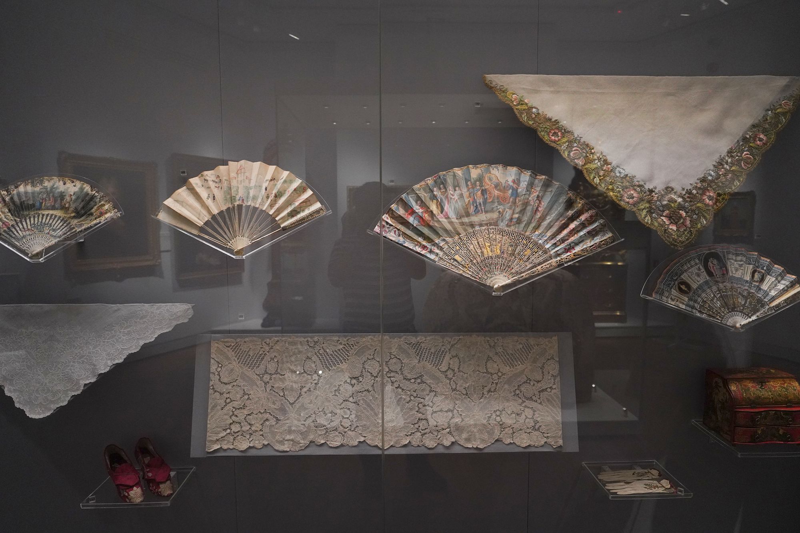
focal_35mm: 24
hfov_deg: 73.7
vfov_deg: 53.1
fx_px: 533
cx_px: 400
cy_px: 266
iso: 3200
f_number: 3.5
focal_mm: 24
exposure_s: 1/80
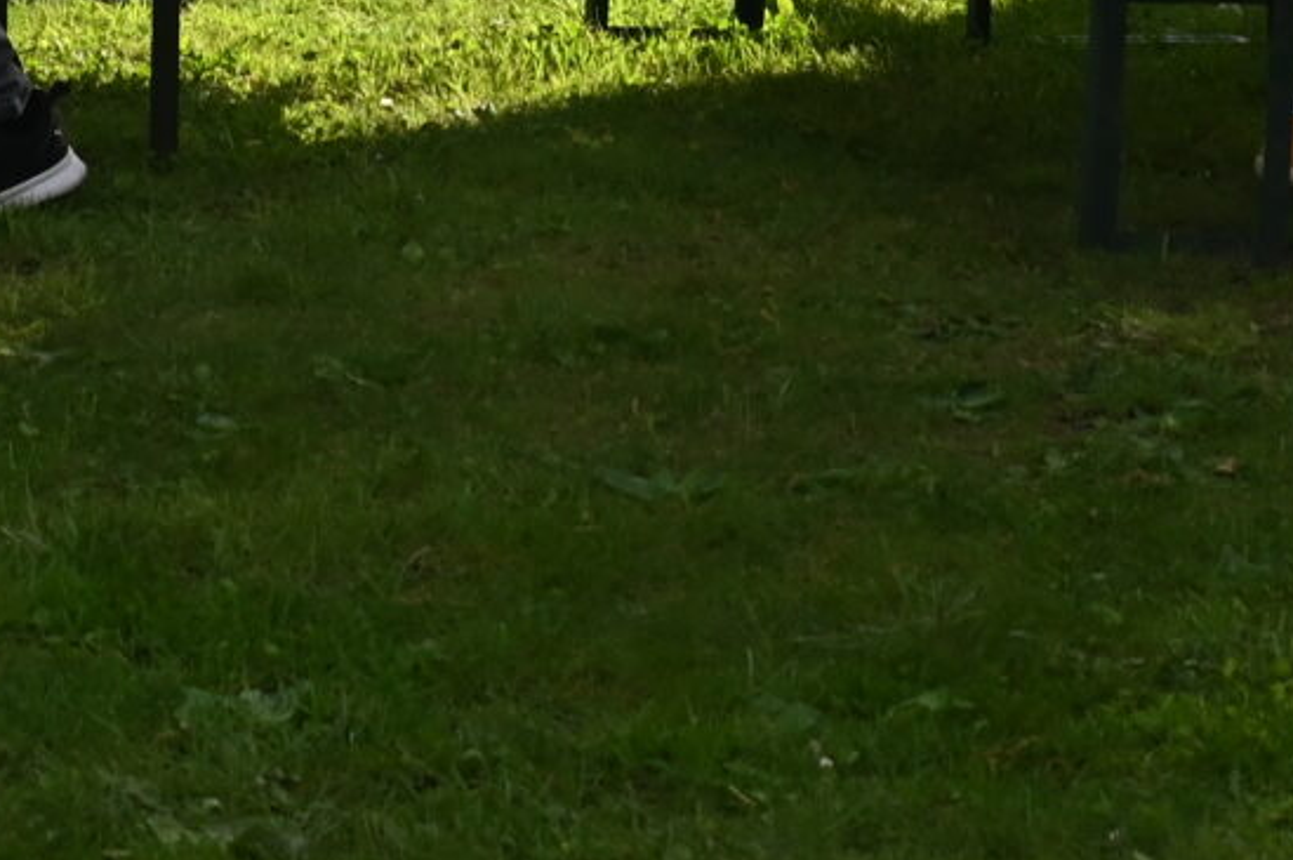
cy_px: -1012
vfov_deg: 5.7
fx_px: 8361
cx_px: 497
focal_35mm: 233
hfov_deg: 8.8
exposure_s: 1/250
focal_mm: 50
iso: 800
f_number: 10
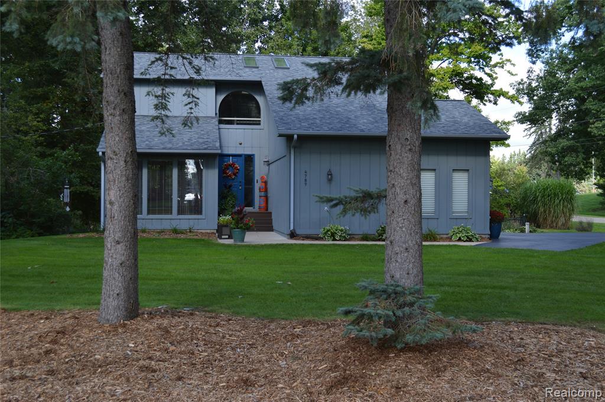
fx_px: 705
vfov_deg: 31.8
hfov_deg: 46.5
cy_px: 201
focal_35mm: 42
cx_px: 302
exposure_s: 1/125
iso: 110
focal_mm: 28
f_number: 5.6
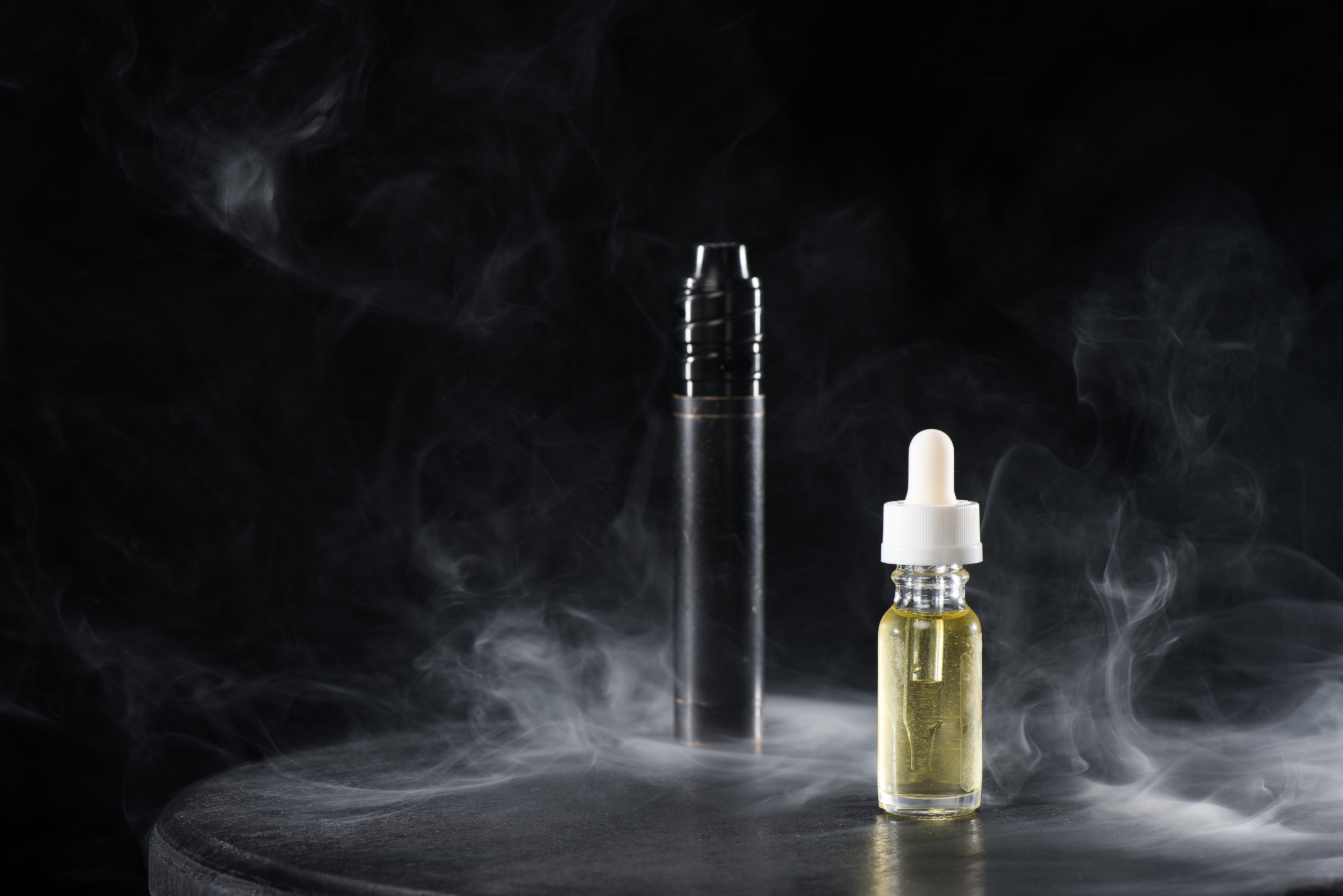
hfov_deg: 19.4
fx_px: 3918
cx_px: 672
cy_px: 448
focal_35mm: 105
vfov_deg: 13.1
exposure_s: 1/200
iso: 100
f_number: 11
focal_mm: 105
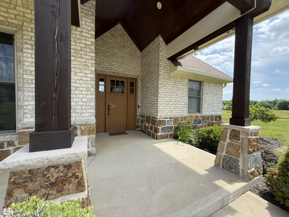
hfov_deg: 102.1
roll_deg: -0.8
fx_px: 117
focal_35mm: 14
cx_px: 144
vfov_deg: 85.7
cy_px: 108
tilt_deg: -0.9
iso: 50
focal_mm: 2.22
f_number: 2.2
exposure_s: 1/779
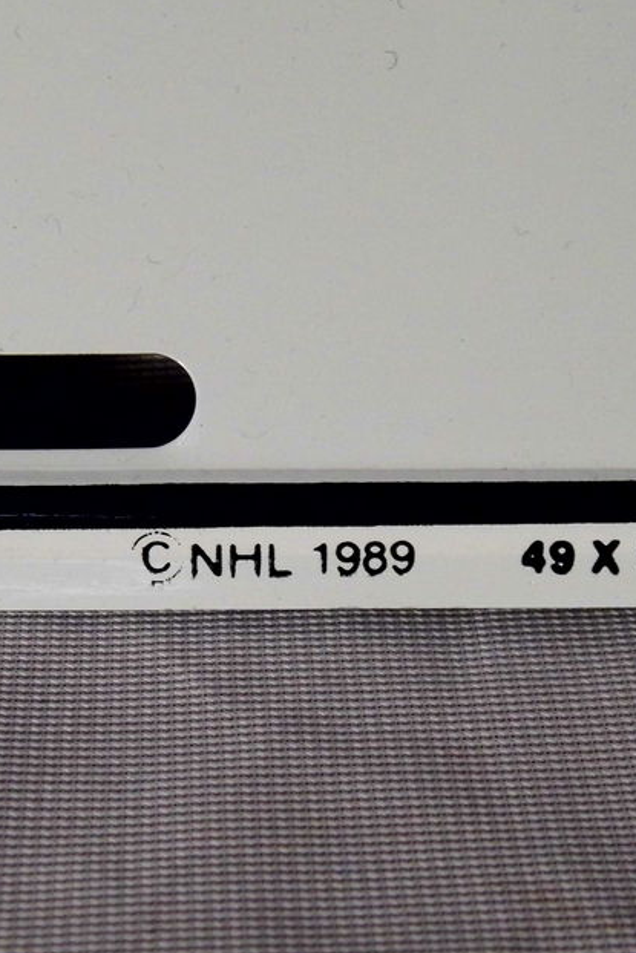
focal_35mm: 97
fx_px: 2569
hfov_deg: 14.1
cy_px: 545
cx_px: 342
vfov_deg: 21.0
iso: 400
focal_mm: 10.4
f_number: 3.9
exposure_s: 1/30
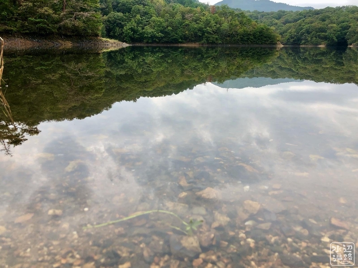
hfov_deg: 63.5
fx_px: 289
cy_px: 134
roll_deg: +0.2
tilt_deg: -13.2
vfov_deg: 49.7
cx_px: 179
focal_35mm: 28
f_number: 1.8
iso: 25
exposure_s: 1/335
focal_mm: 4
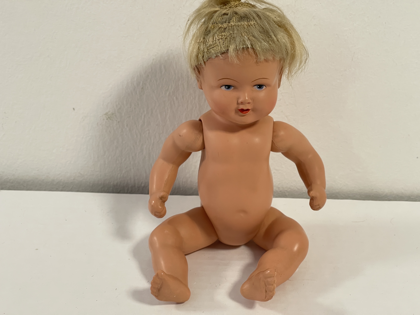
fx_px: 777
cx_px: 210
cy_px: 158
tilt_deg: -23.5
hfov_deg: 30.3
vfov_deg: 22.9
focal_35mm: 64
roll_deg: -1.4
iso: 160
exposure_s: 1/50
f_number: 2.2
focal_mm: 7.5
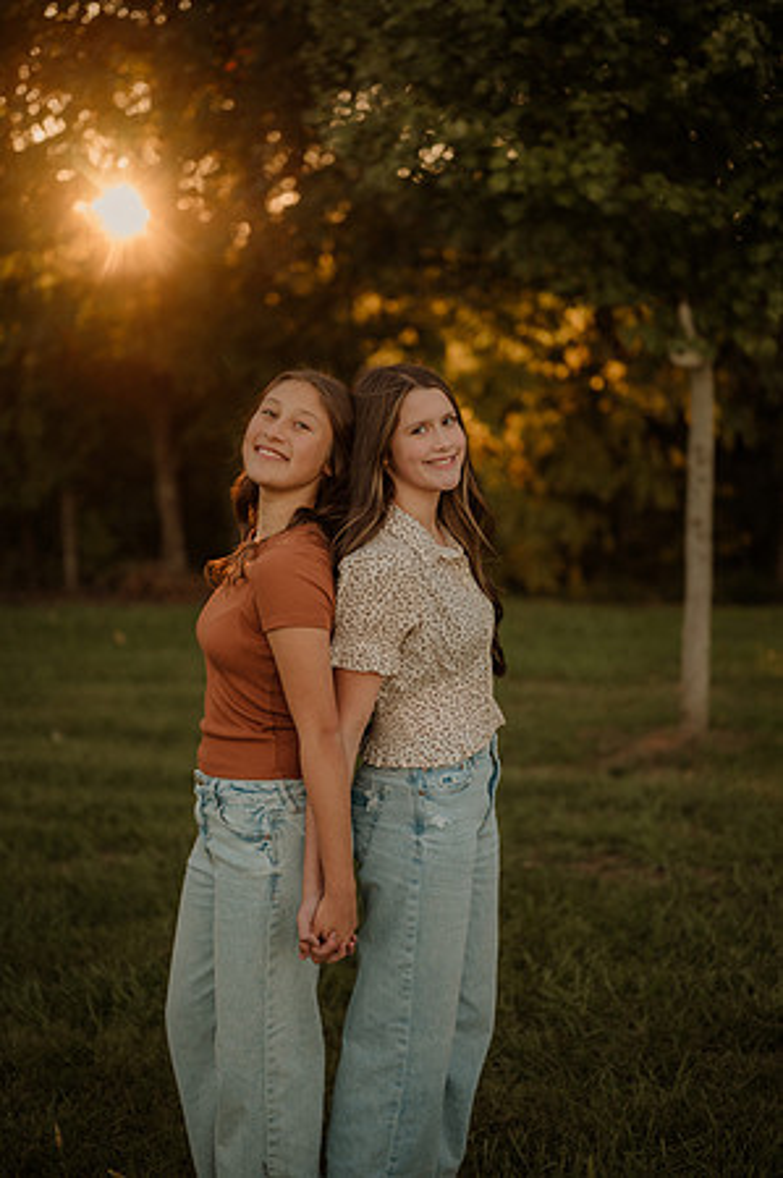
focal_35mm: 50
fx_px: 1635
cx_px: 392
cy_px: 589
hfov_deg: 26.9
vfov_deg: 39.6
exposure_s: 1/640
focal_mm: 50
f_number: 2
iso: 250
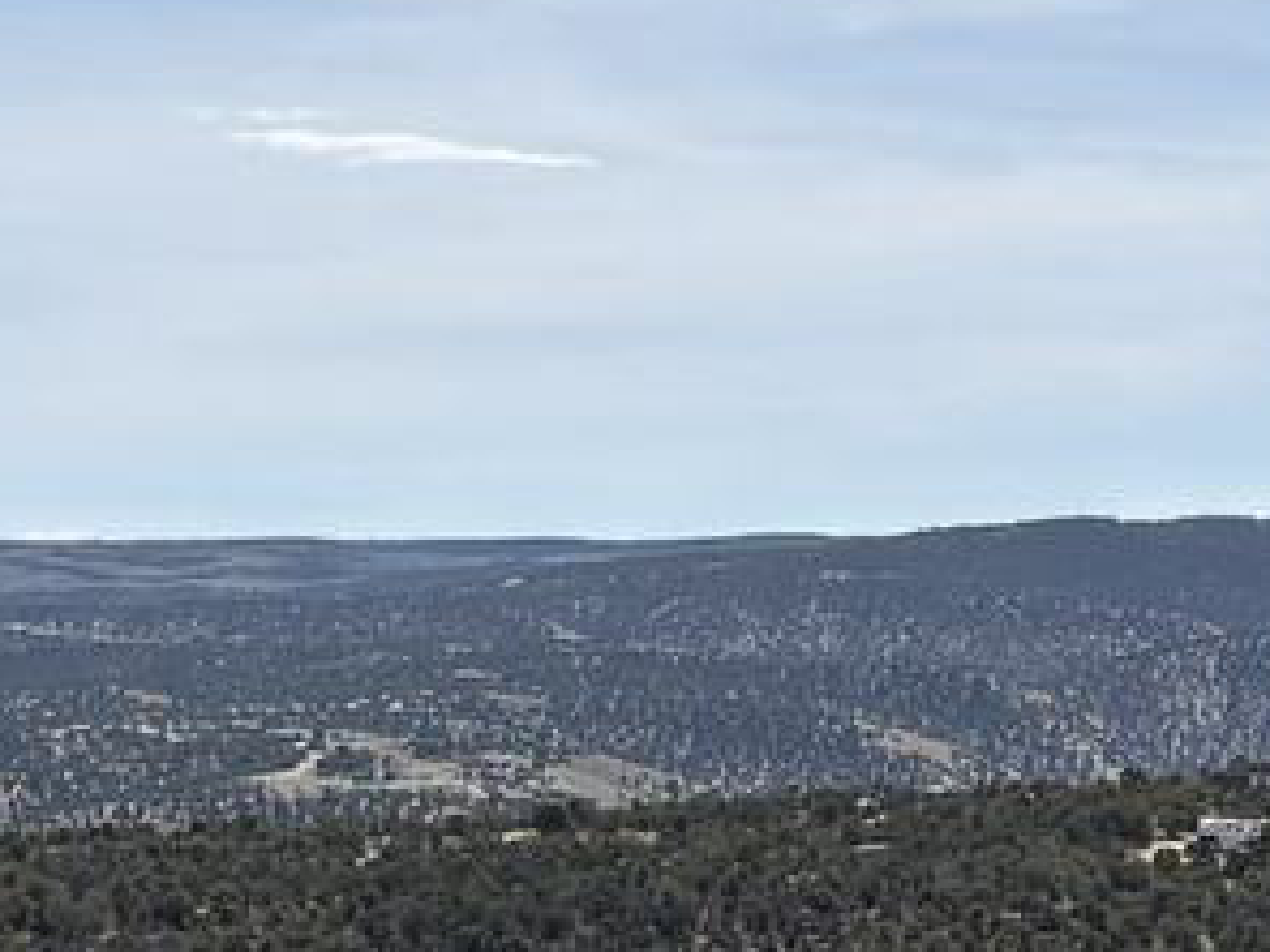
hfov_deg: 11.0
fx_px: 6604
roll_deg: -0.7
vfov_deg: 8.0
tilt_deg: -7.7
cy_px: 1651
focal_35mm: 180
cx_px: 644
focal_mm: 5.96
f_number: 1.6
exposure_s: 1/4950
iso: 50
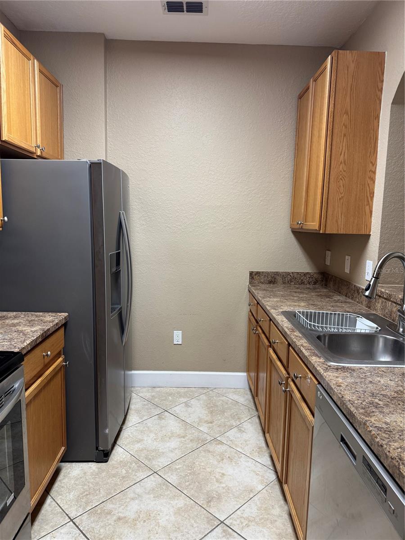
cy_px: 270
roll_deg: -2.3
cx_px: 202
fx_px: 374
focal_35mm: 24
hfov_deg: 56.8
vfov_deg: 71.6
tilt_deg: -7.4
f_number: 1.78
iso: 200
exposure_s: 1/120
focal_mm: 6.76
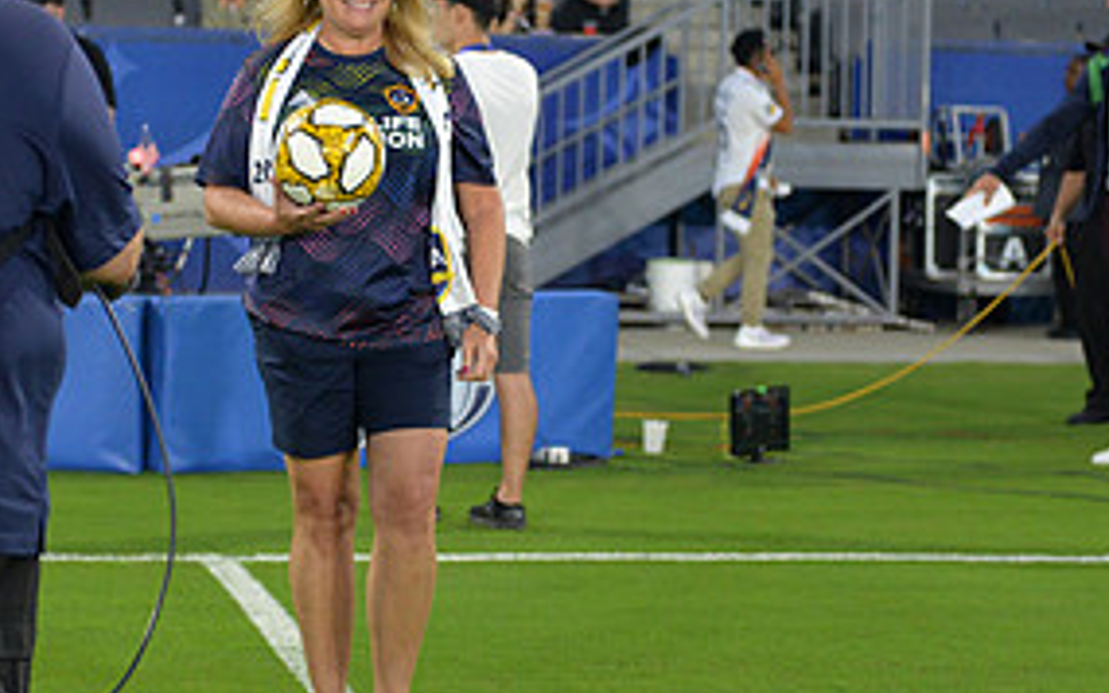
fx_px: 4382
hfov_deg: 14.4
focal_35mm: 145
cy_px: 232
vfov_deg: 9.0
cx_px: 405
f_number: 2.8
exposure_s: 1/640
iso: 1400
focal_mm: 70
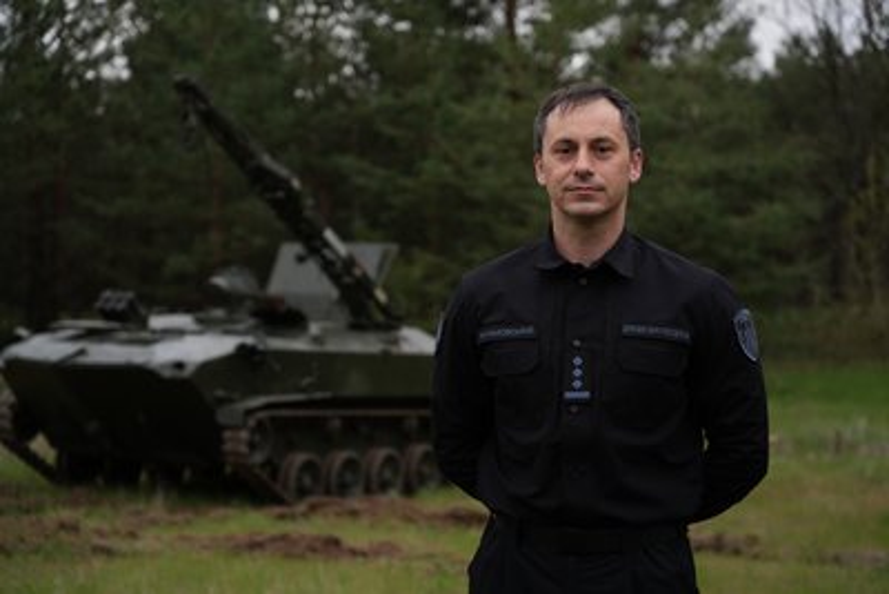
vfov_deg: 18.0
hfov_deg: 26.6
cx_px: 444
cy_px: 297
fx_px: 1877
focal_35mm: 76
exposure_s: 1/500
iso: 100
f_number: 4
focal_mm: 76
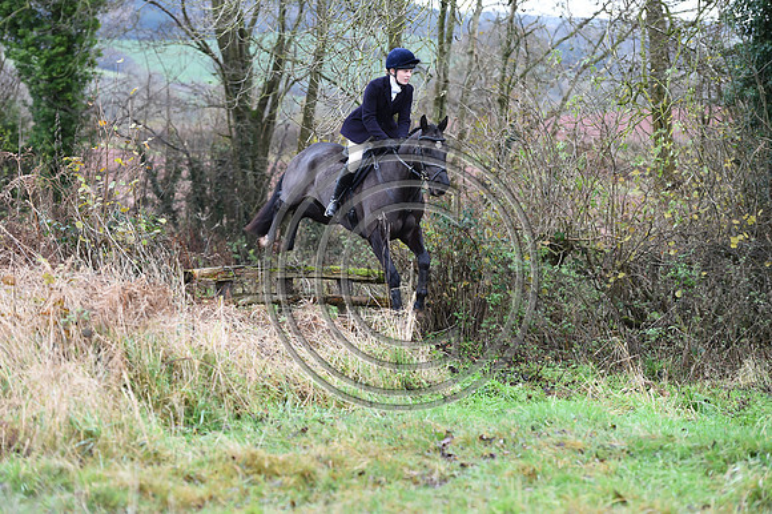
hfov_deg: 18.6
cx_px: 386
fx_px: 2357
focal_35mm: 110
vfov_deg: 12.4
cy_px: 257
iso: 1400
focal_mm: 110
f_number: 3.5
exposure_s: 1/1000
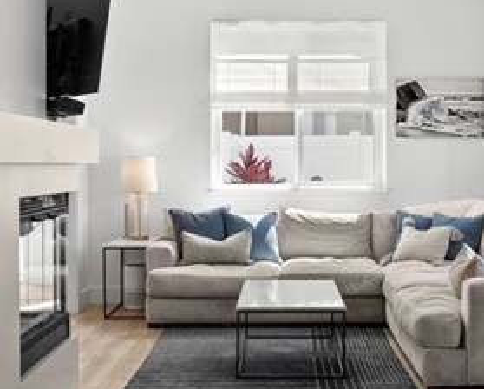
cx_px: 250
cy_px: 168
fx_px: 789
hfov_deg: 34.1
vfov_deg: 27.6
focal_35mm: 55
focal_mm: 16
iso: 200
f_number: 8
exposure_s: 1/30
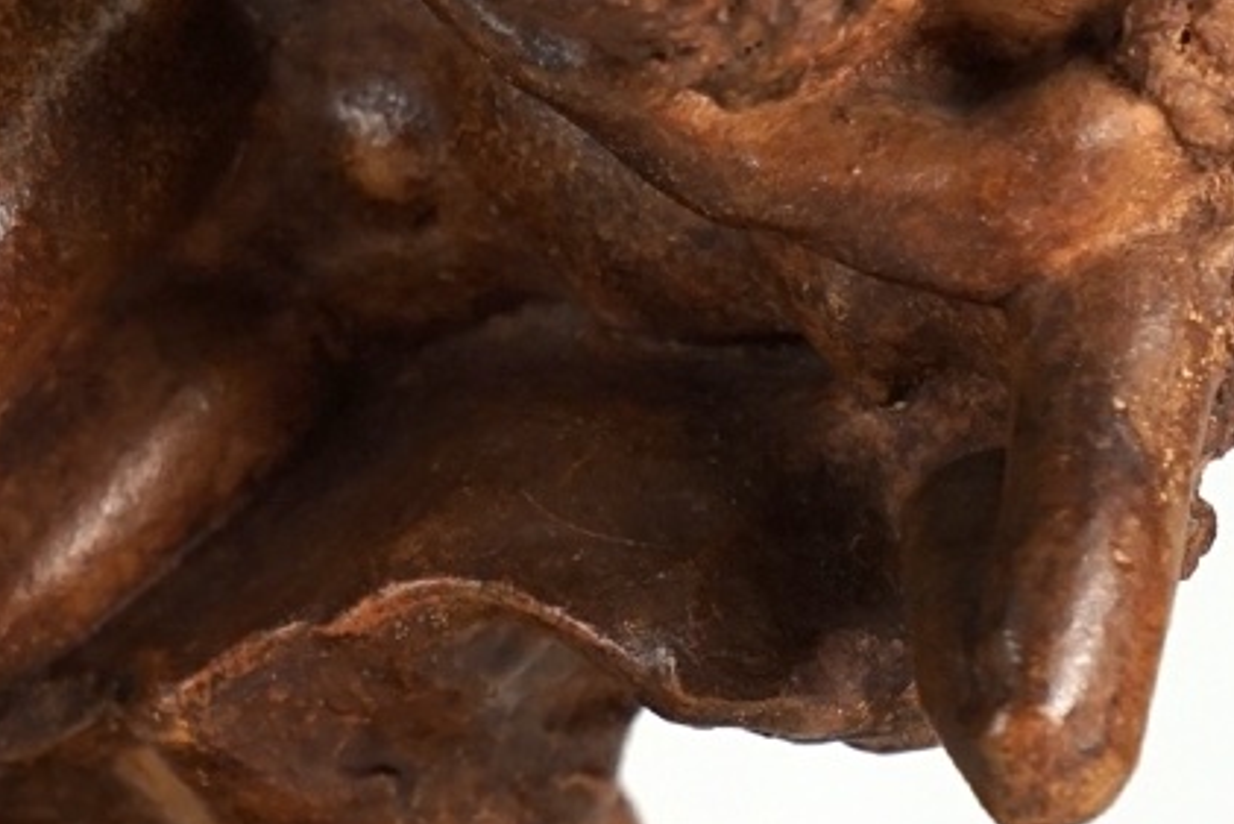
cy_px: 372
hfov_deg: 3.5
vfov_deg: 2.3
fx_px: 20230
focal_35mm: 590
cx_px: 290
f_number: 5.6
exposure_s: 1/250
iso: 640
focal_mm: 138
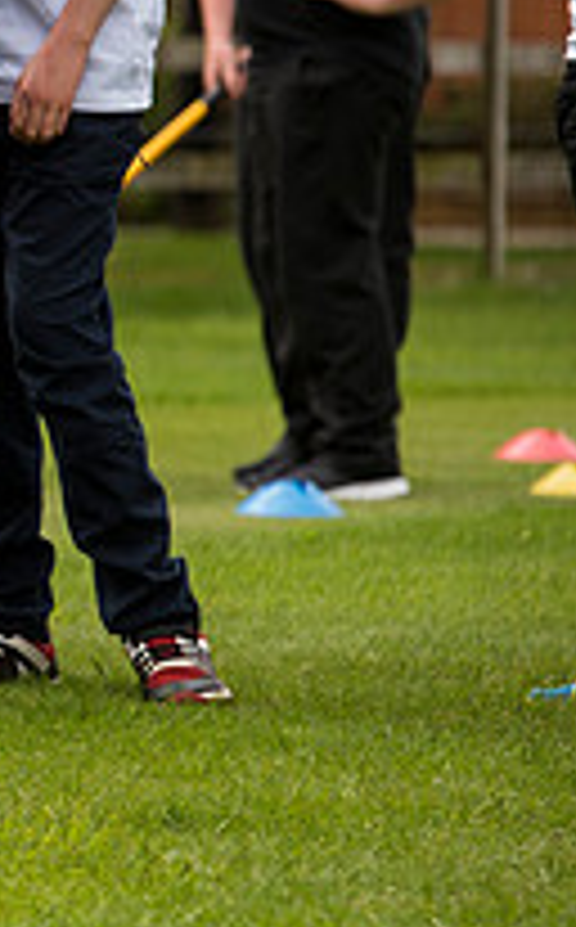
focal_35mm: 489
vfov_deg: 4.3
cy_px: 178
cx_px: -711
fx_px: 12334
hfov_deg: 2.7
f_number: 5.6
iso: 400
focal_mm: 170
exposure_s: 1/640
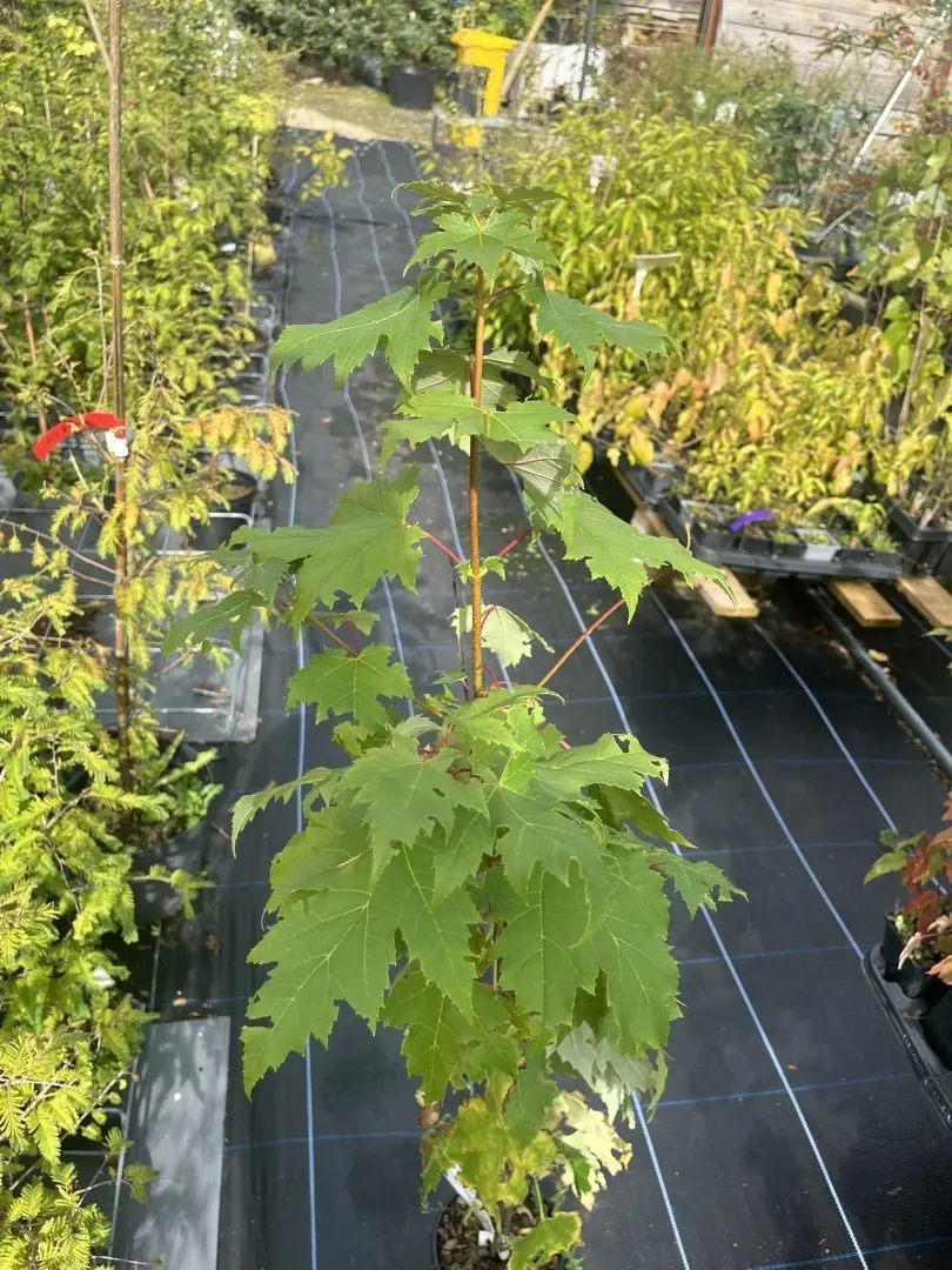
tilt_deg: -32.3
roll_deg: -7.8
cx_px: 476
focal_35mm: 26
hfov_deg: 53.1
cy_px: 635
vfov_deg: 67.3
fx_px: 953
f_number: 1.6
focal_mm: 5.1
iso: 50
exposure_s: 1/1212
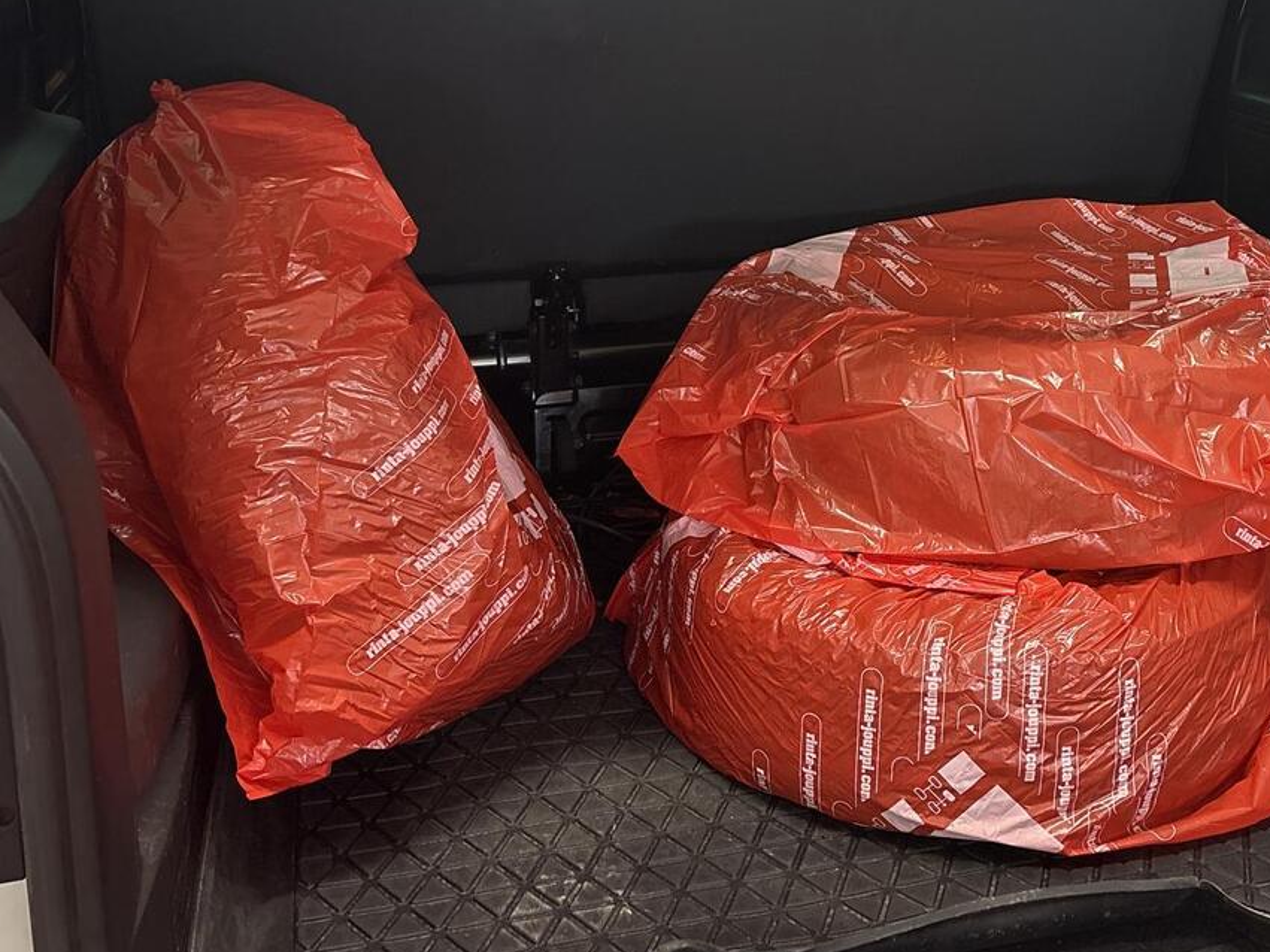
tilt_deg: -11.7
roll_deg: -1.0
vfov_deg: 31.9
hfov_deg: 42.3
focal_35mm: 44
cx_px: 860
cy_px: 169
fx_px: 1614
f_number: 1.6
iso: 500
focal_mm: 5.96
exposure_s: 1/50
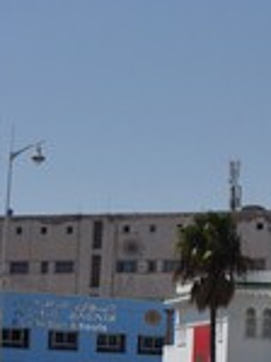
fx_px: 1288
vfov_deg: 15.9
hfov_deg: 9.8
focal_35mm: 123
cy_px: 320
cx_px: 753
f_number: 11
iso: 200
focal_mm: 20
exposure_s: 1/500
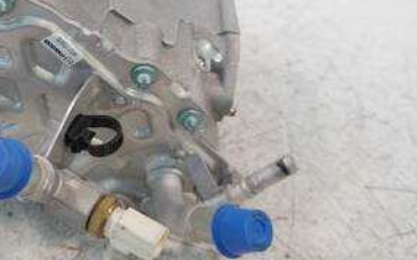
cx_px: 101
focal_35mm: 50
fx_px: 568
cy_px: 56
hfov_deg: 39.2
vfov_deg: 25.4
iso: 320
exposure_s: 1/60
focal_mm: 14
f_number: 3.5
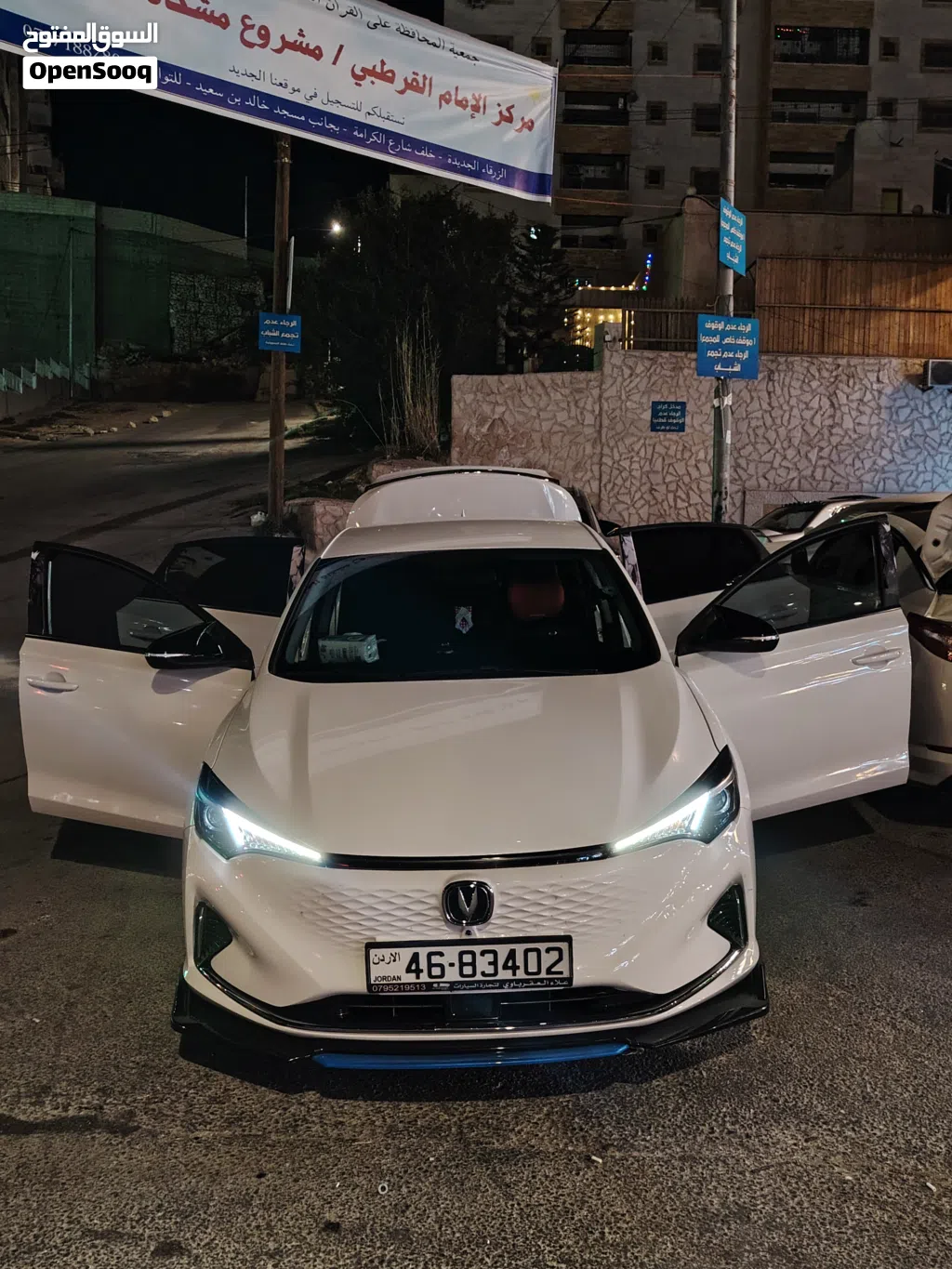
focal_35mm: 30
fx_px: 1100
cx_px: 476
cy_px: 634
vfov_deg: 60.0
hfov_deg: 46.8
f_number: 1.75
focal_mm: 5.25
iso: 2844
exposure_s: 1/20
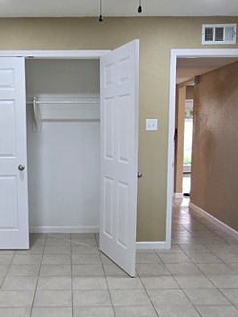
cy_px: 188
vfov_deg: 46.6
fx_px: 366
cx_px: 71
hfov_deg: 35.5
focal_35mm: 40
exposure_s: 1/60
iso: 200
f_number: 2.2
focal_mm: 1.7
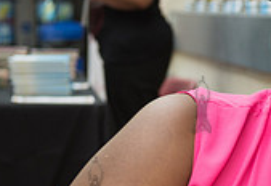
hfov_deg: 10.5
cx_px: 453
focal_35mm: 184
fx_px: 1398
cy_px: 199
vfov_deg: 7.6
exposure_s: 1/500
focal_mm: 50
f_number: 4
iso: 500
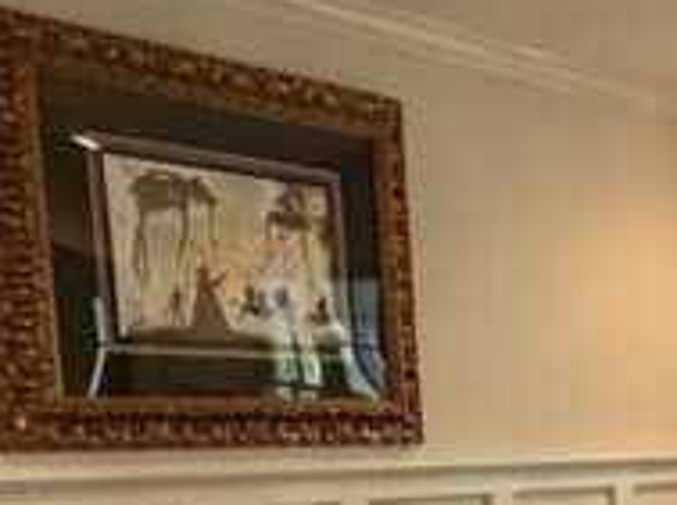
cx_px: 1143
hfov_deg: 20.2
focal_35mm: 76
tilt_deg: -8.5
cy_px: 641
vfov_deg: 18.1
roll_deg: +0.1
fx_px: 1484
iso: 500
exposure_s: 1/120
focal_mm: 2.22
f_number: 2.2
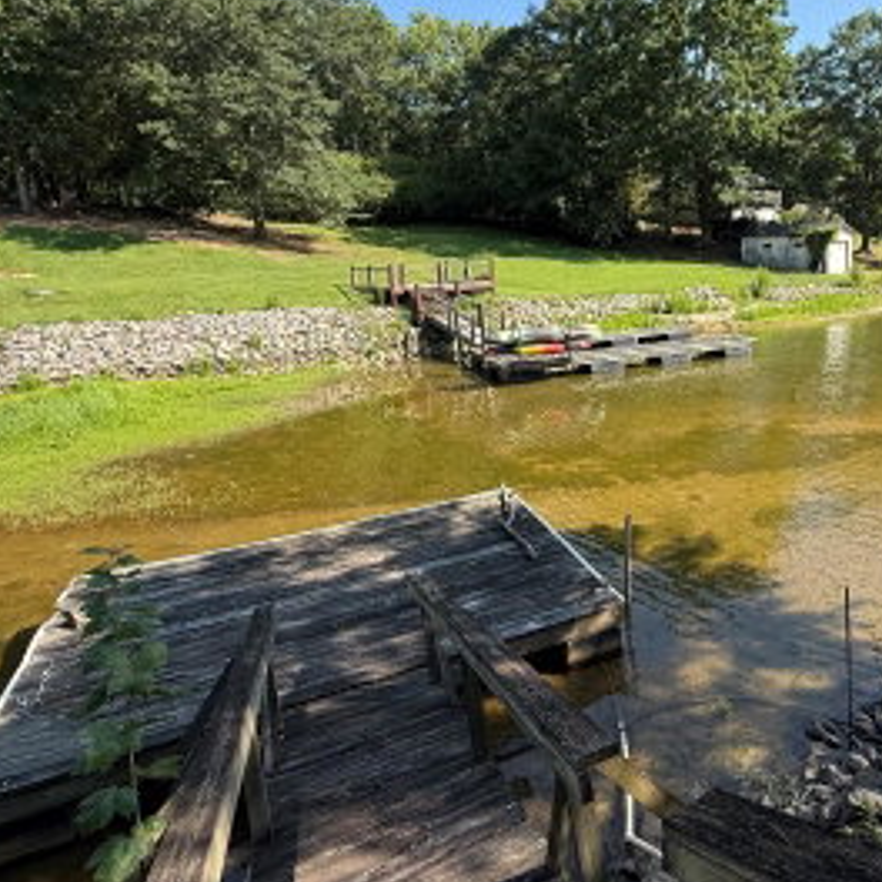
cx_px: 658
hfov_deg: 61.5
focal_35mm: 24
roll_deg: +1.6
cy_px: 374
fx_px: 692
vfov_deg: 64.7
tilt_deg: -9.2
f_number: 2.2
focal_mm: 2.22
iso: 64
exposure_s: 1/820
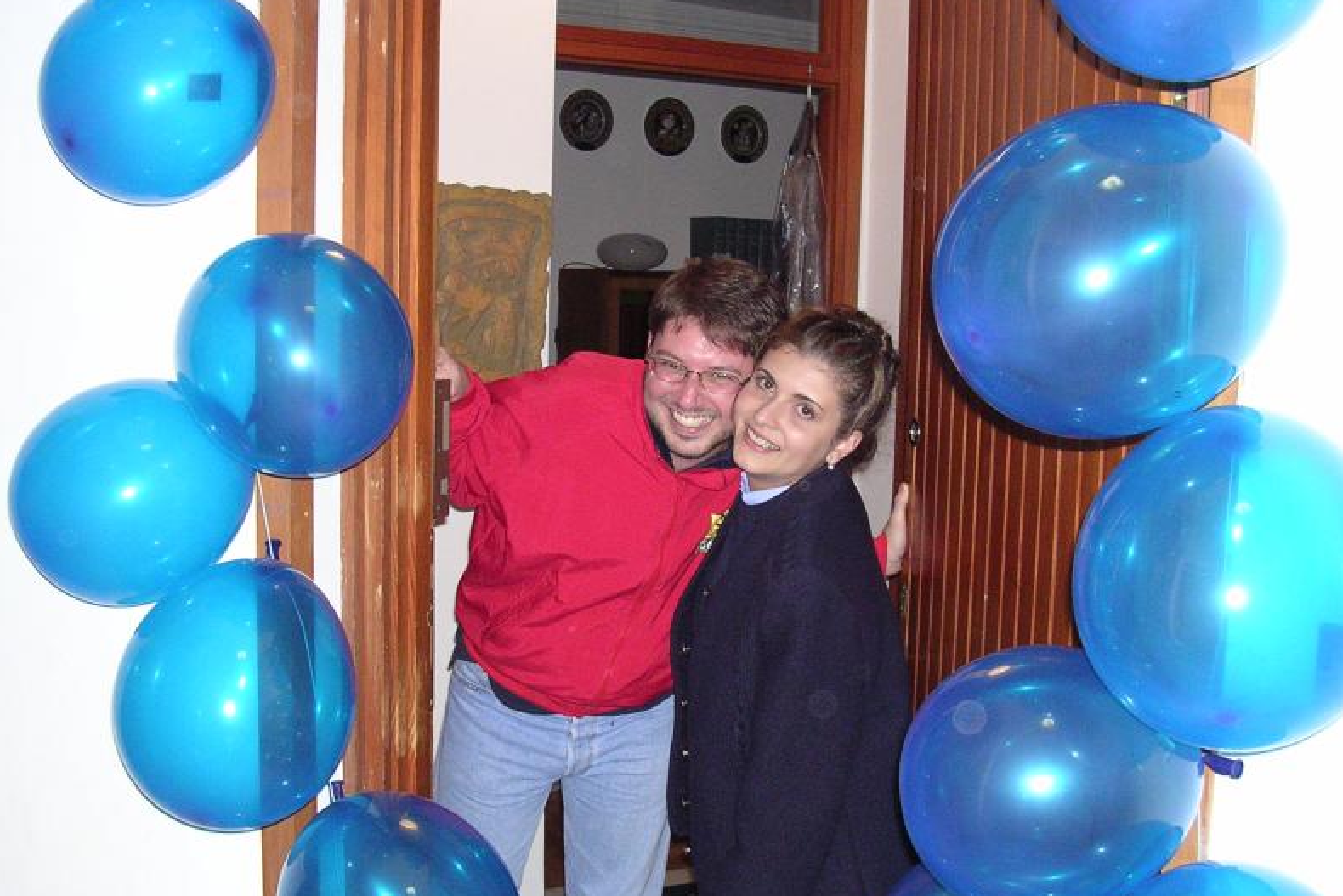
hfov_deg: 48.5
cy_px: 496
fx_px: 1492
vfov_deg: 33.4
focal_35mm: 40
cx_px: 672
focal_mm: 5.8
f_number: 2.8
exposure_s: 1/60.1
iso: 400
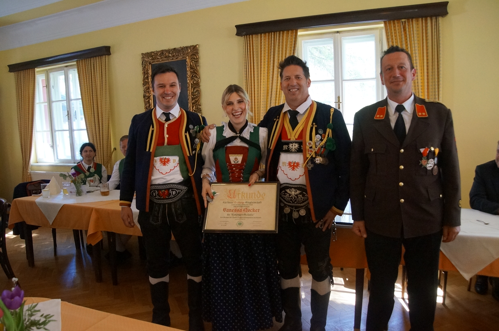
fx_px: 374
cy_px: 166
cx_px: 250
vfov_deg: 47.8
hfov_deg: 67.5
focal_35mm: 27
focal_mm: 18
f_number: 4
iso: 2500
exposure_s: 1/160
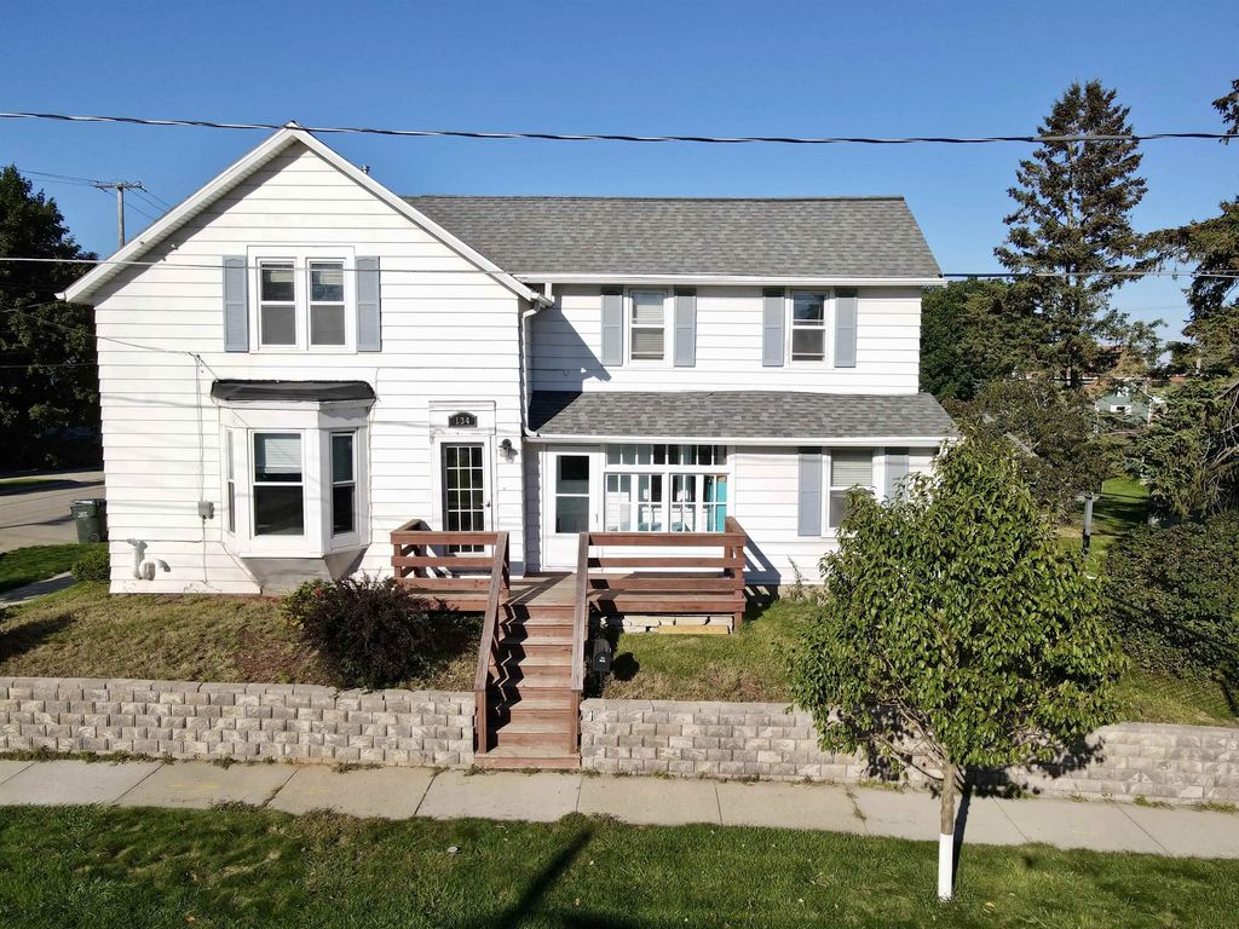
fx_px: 859
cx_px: 620
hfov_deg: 71.6
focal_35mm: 24
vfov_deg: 56.8
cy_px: 464
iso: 100
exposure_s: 1/1000
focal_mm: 4.5
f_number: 2.8
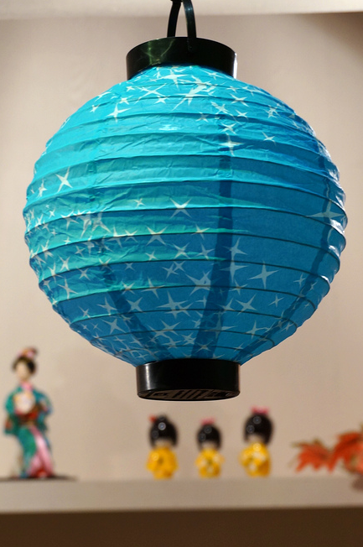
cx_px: 163
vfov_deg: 20.5
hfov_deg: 13.8
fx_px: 1501
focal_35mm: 99
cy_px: 414
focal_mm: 42
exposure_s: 1/40
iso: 400
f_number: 5.6
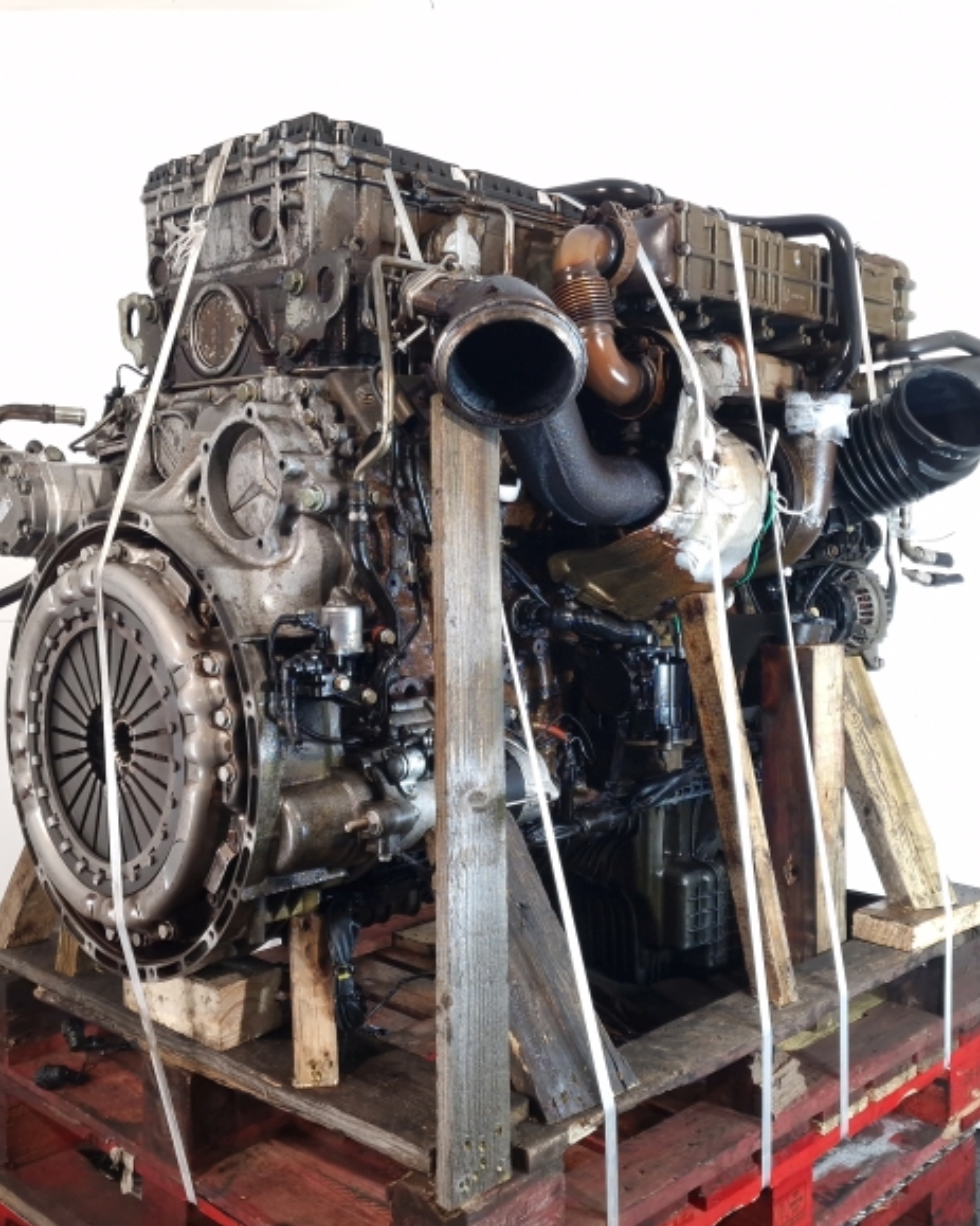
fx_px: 1124
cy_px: 616
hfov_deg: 47.1
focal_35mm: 31
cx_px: 483
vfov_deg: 57.2
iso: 125
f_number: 1.8
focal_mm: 6.4
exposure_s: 1/50
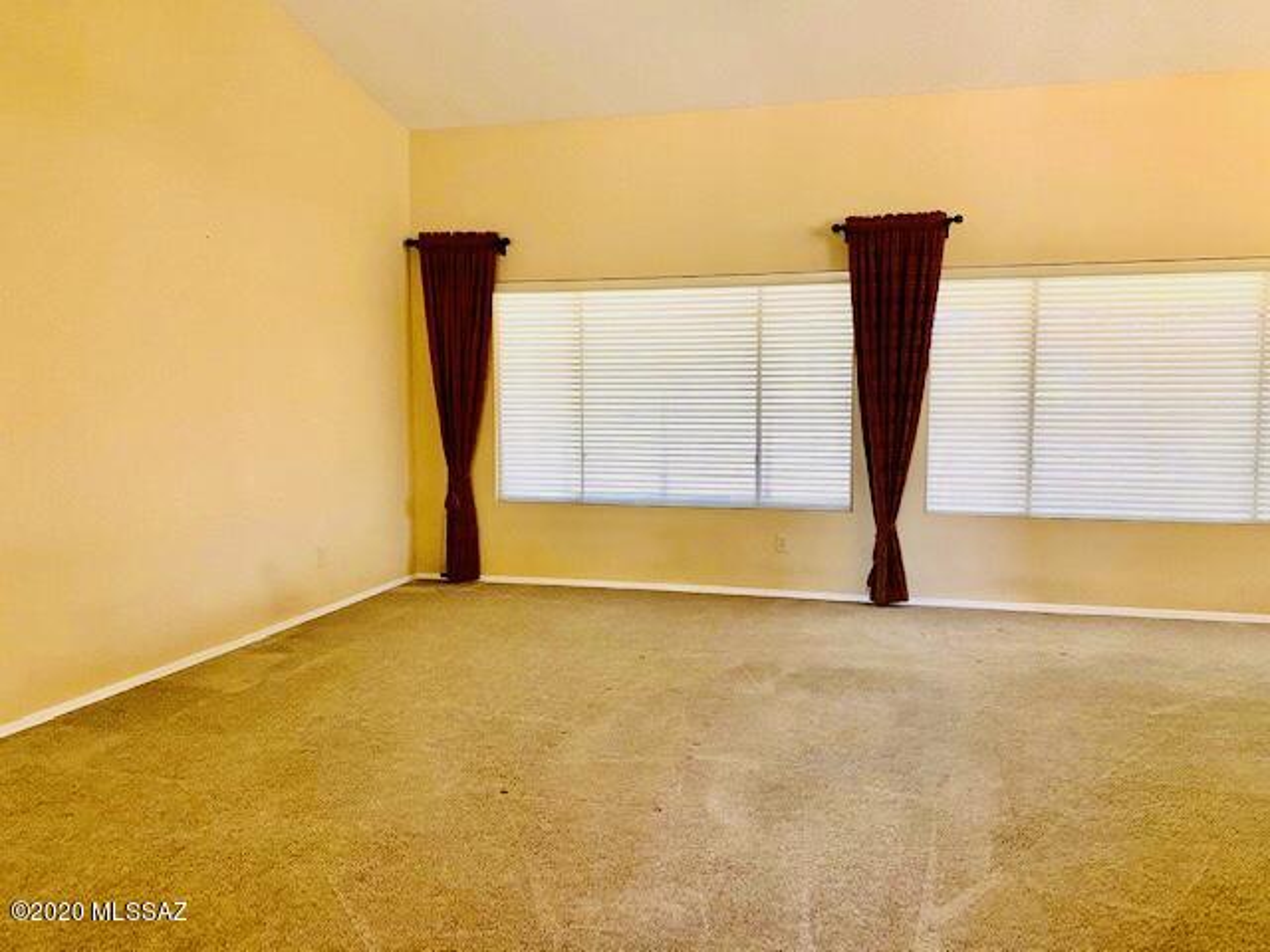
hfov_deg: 67.3
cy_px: 476
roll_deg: +0.0
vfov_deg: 53.1
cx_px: 635
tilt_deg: -4.1
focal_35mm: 26
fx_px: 954
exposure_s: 1/60
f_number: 1.8
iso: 160
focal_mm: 4.25
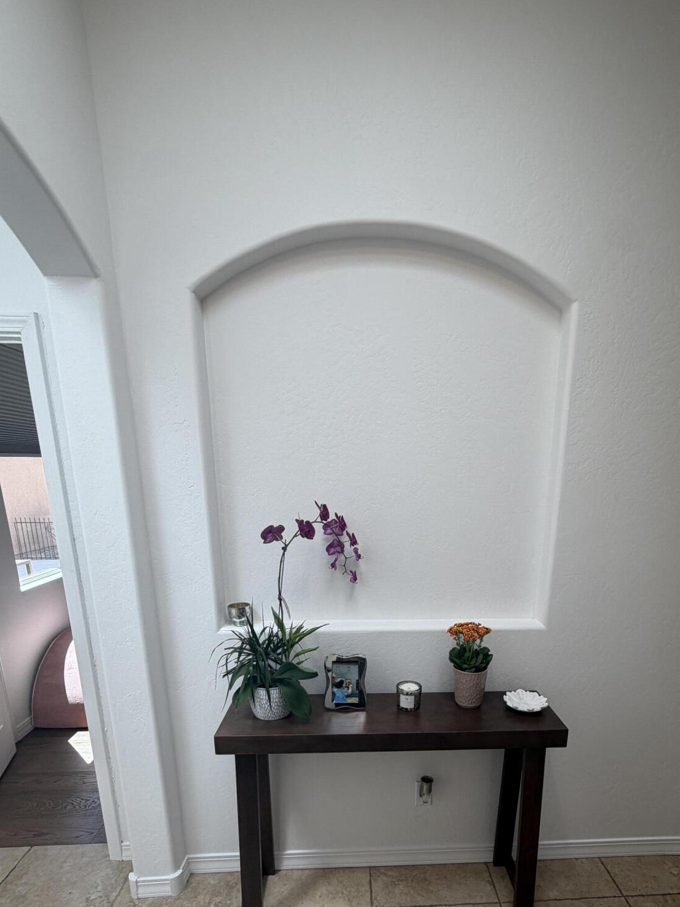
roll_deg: -0.1
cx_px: 380
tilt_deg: -15.2
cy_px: 609
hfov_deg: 68.4
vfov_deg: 81.7
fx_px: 498
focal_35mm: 19
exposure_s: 1/120
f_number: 2.2
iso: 40
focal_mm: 2.22
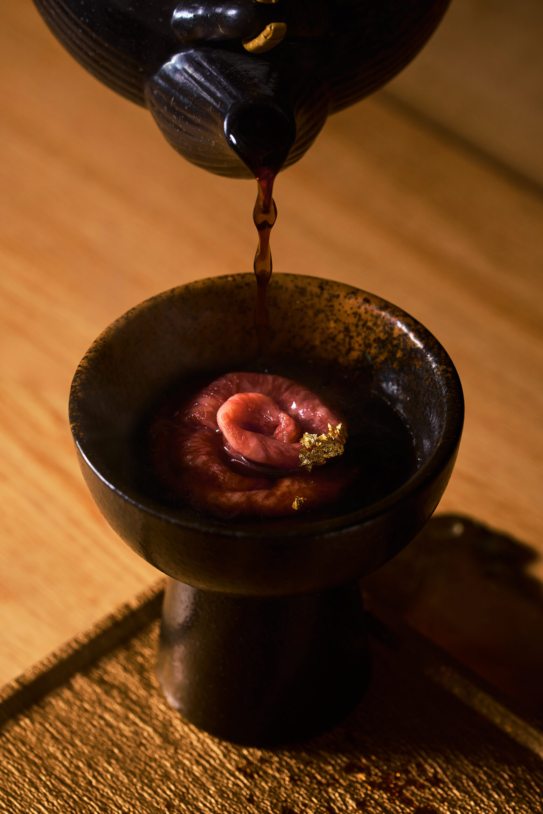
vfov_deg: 14.9
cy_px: 407
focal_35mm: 138
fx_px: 3122
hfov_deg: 9.9
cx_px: 272
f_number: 5.6
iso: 500
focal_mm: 138
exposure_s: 1/125
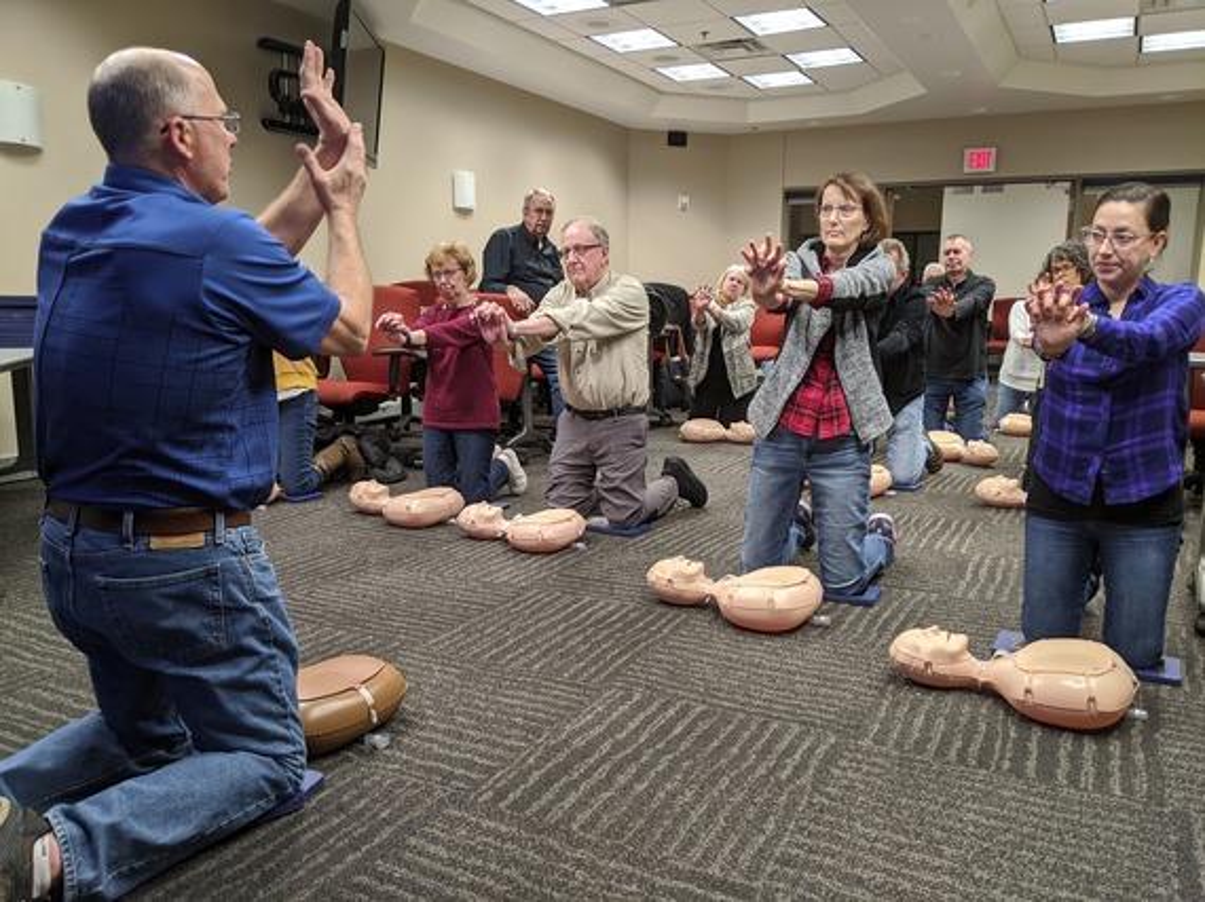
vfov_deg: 51.3
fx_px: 939
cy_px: 451
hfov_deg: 65.3
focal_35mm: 27
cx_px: 602
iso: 68
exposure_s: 1/30
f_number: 1.8
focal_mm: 4.44
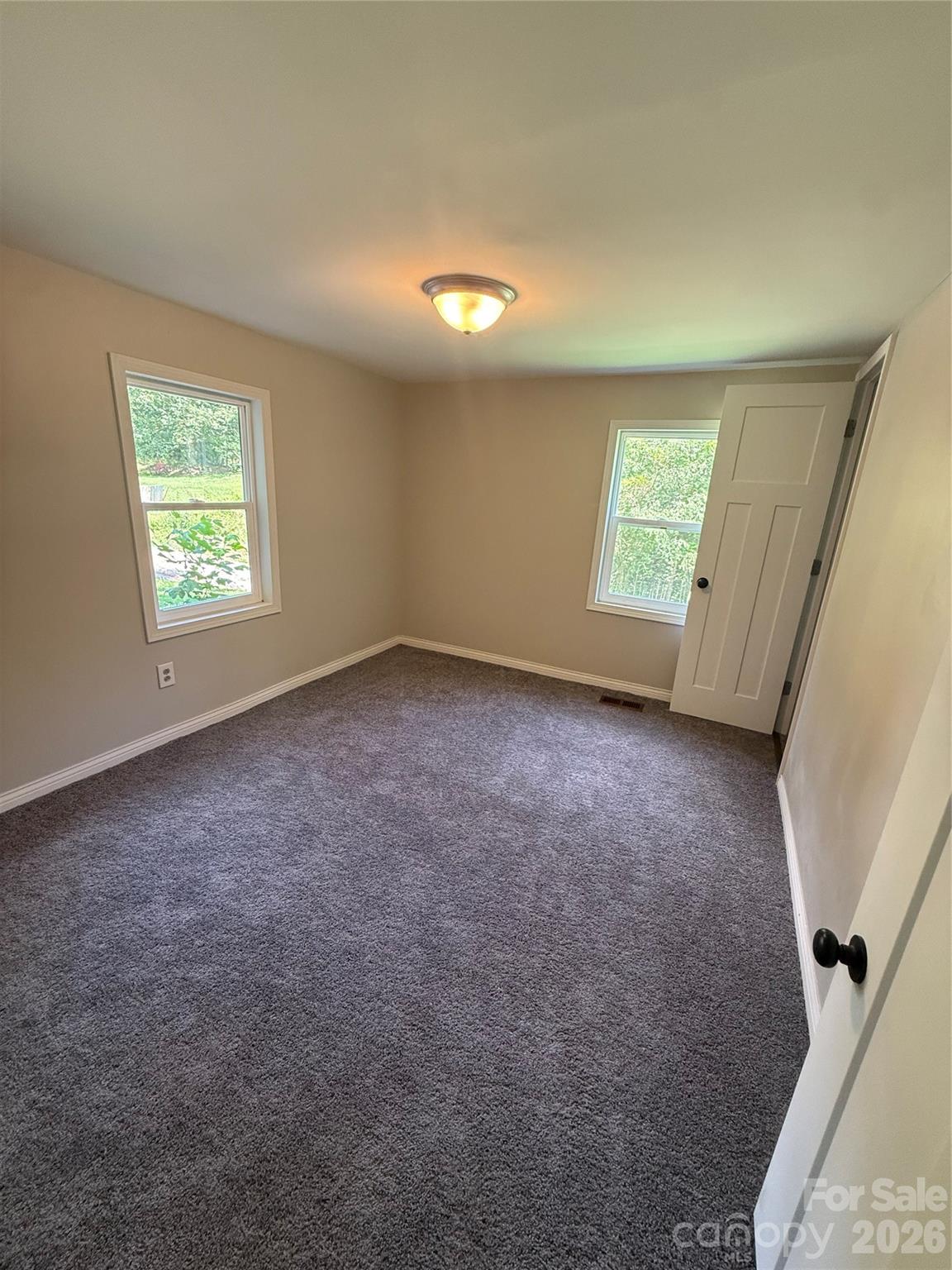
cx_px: 476
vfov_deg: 102.1
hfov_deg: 85.7
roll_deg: -4.0
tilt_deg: -15.6
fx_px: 513
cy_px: 635
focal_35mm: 14
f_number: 2.2
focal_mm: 2.22
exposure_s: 1/99
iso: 320
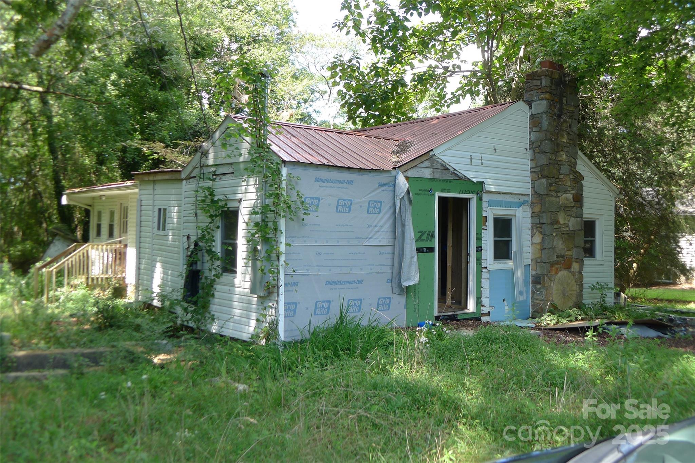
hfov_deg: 41.9
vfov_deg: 28.6
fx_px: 907
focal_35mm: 47
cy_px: 232
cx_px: 348
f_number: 2.6
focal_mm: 10
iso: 80
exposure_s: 1/125
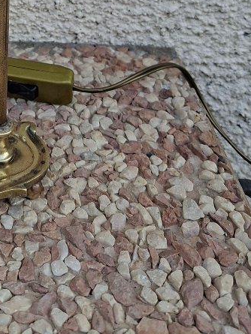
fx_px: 599
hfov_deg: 22.4
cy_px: -75
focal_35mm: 62
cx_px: -20
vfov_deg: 27.2
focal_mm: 5.54
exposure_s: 1/267
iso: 50
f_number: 1.8
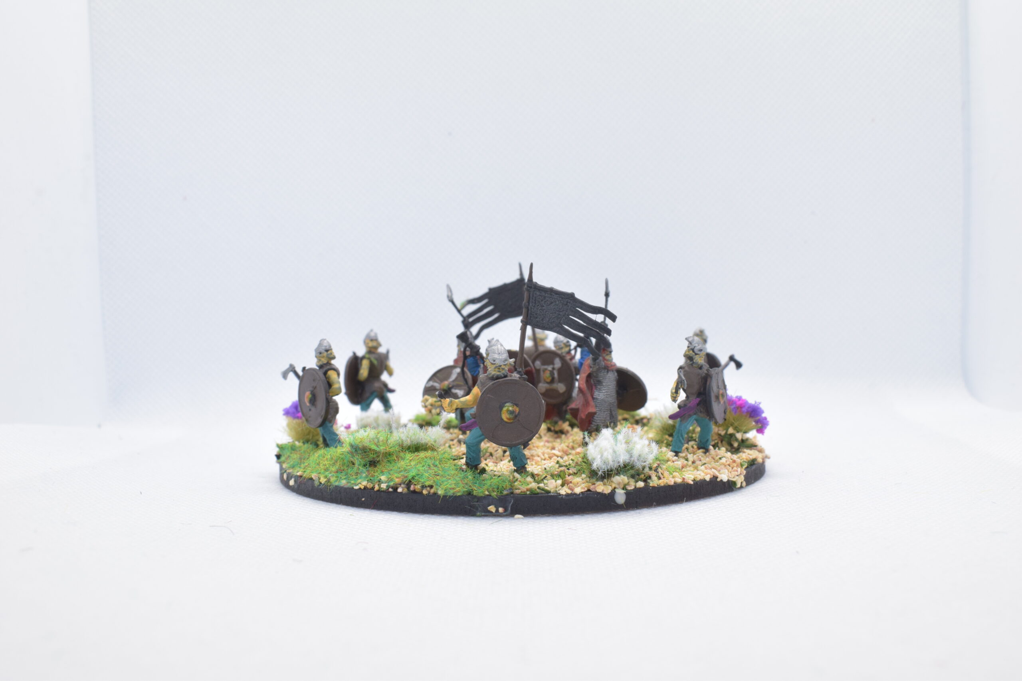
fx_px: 1192
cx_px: 511
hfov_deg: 46.4
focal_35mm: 42
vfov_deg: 31.9
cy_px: 340
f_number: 13
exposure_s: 1/60
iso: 800
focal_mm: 28
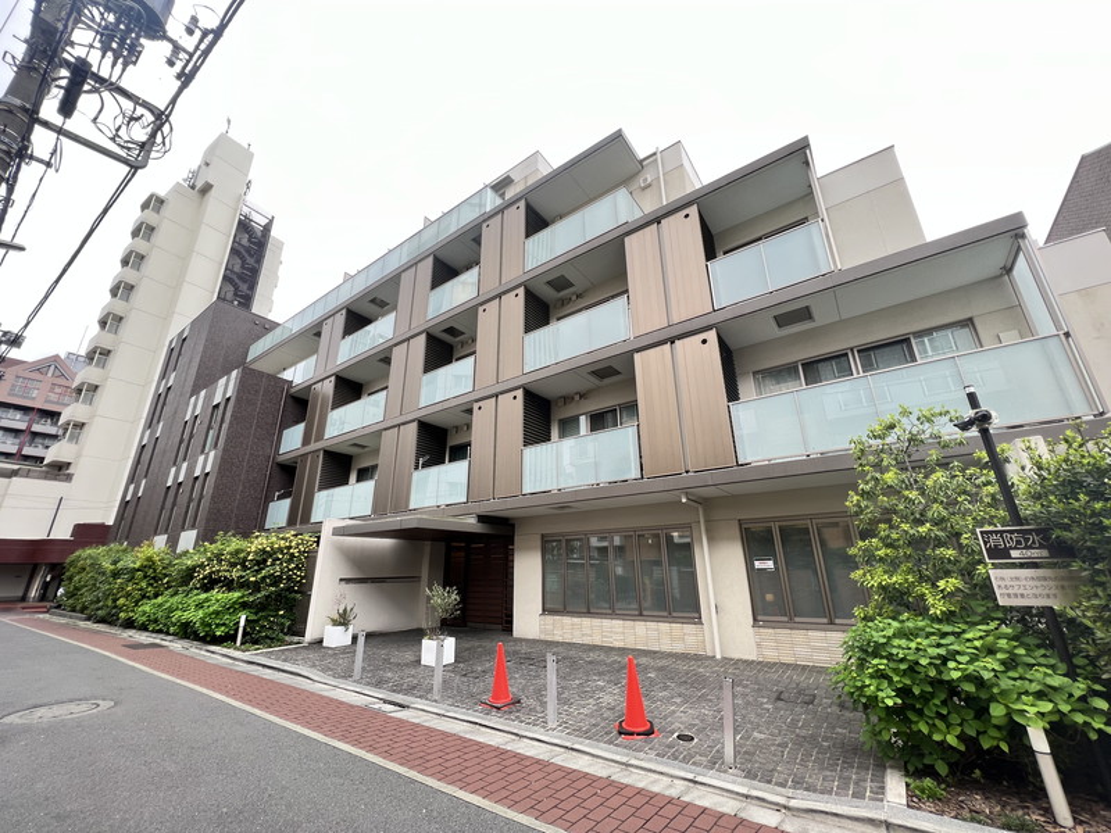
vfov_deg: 89.9
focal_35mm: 13
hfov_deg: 106.2
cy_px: 416
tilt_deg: +18.8
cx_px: 556
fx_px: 417
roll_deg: +1.1
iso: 32
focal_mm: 1.57
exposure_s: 1/178
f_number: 1.8
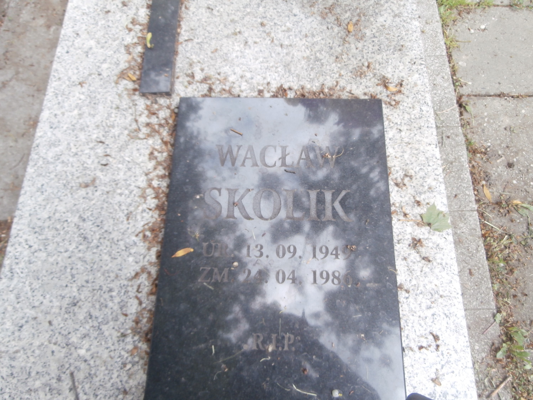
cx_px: 266
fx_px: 370
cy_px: 200
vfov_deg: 56.8
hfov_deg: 71.6
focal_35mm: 24
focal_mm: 4.2
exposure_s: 1/125
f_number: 3
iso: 100
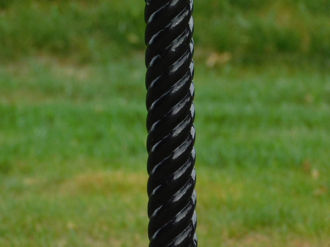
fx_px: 3203
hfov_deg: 5.9
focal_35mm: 336
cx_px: 165
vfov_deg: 4.4
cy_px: 124
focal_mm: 59.7
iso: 125
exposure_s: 1/160
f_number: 5.8
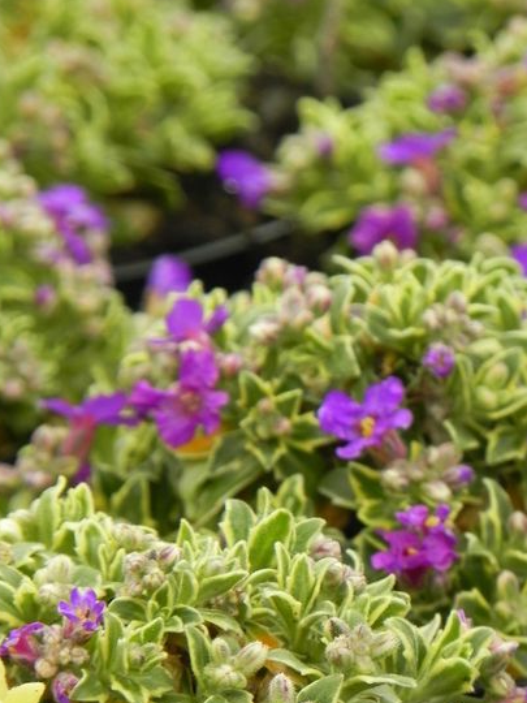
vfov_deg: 2.8
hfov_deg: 2.1
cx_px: 334
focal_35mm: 712
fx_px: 14453
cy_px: 430
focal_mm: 85.6
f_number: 5
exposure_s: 1/200
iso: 160
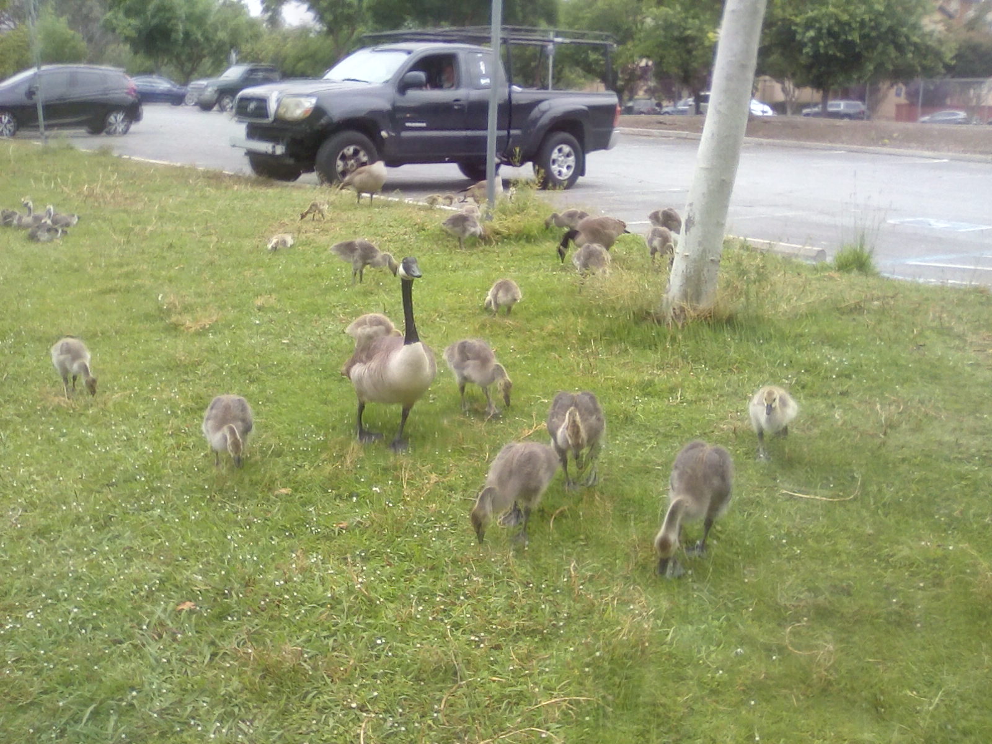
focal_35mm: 35
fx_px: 1003
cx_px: 496
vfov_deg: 40.7
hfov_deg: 52.6
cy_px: 372
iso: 56
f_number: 2.8
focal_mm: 2.9
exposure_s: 1/371
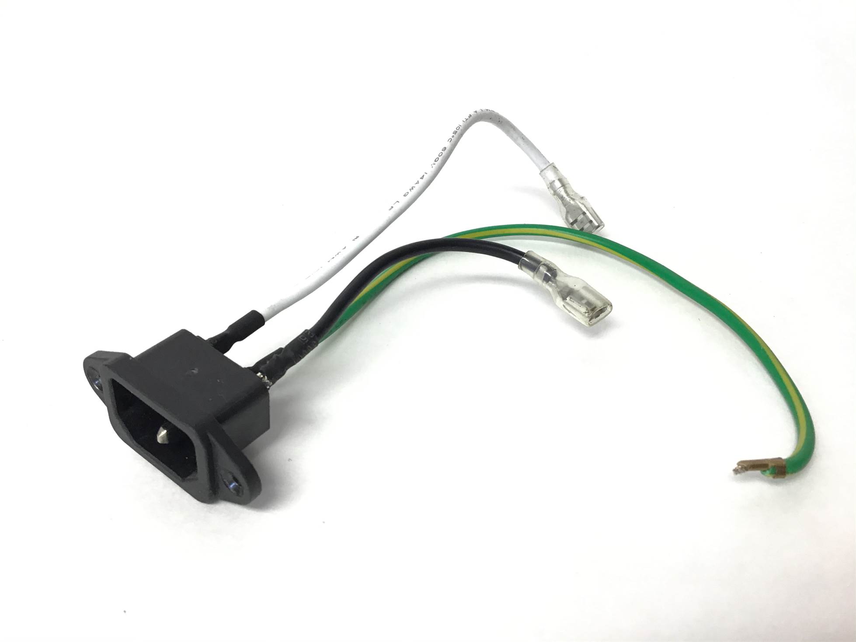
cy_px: 321
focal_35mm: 31
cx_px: 428
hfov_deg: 58.4
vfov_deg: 45.4
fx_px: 766
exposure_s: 1/30
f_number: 2.4
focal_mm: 3.3
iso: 25
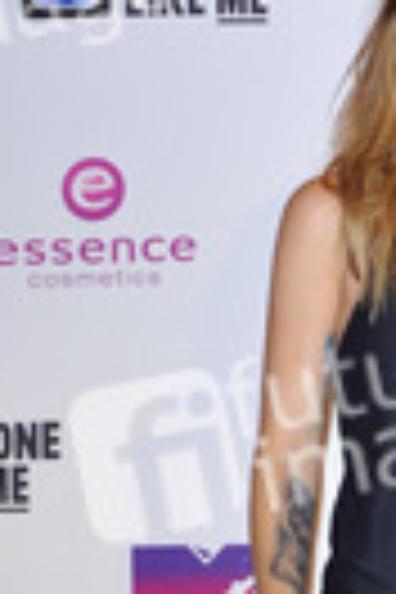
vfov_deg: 8.4
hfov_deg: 5.7
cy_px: 662
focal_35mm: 242
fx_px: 3993
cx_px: 434
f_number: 7.1
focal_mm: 80
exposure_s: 1/250
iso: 800
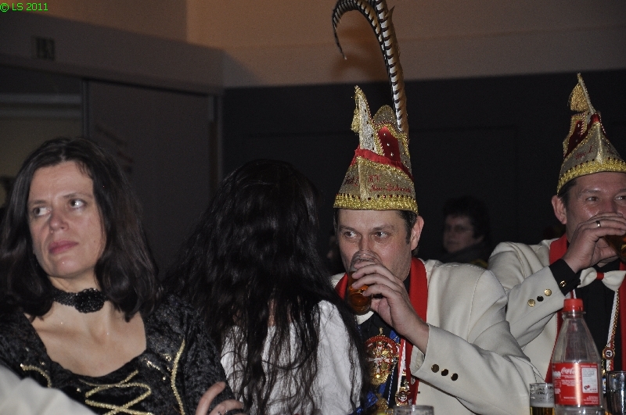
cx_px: 313
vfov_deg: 10.1
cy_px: 208
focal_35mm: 135
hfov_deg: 15.2
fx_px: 2344
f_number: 5.6
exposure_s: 1/60
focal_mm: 90
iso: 400
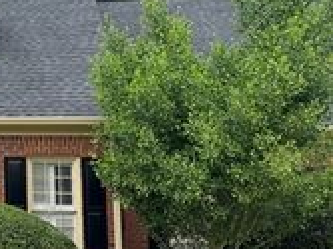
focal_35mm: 72
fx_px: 692
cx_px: -164
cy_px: 109
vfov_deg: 20.4
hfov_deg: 22.4
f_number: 1.78
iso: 80
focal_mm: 6.76
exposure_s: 1/1112
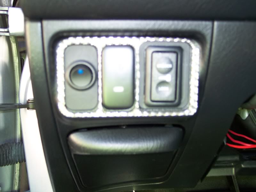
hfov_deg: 49.0
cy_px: 96
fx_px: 281
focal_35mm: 38
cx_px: 128
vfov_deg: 37.7
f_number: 2.8
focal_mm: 8
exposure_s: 1/30
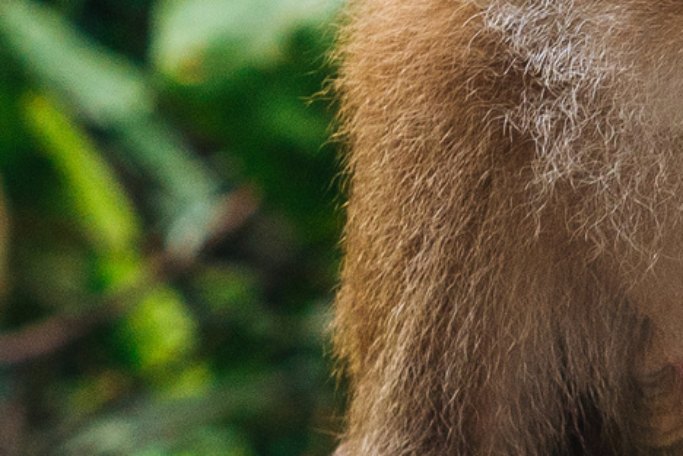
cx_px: 766
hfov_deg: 3.5
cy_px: -148
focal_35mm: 585
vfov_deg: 2.3
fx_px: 11098
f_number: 4
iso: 320
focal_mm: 85
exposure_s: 1/250
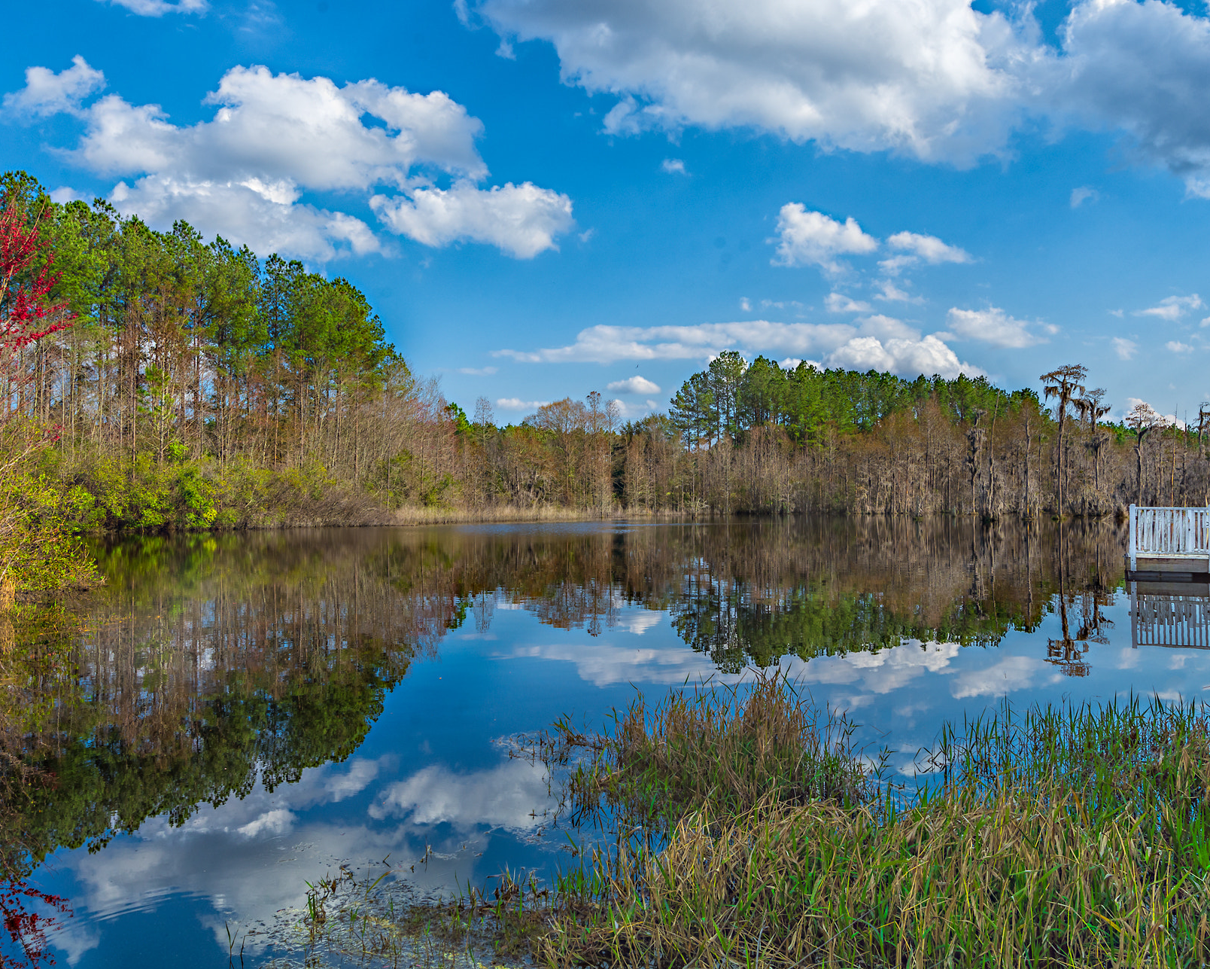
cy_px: 489
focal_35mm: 28
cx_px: 629
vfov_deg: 51.5
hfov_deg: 62.2
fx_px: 1003
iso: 100
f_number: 16
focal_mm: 16
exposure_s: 1/125
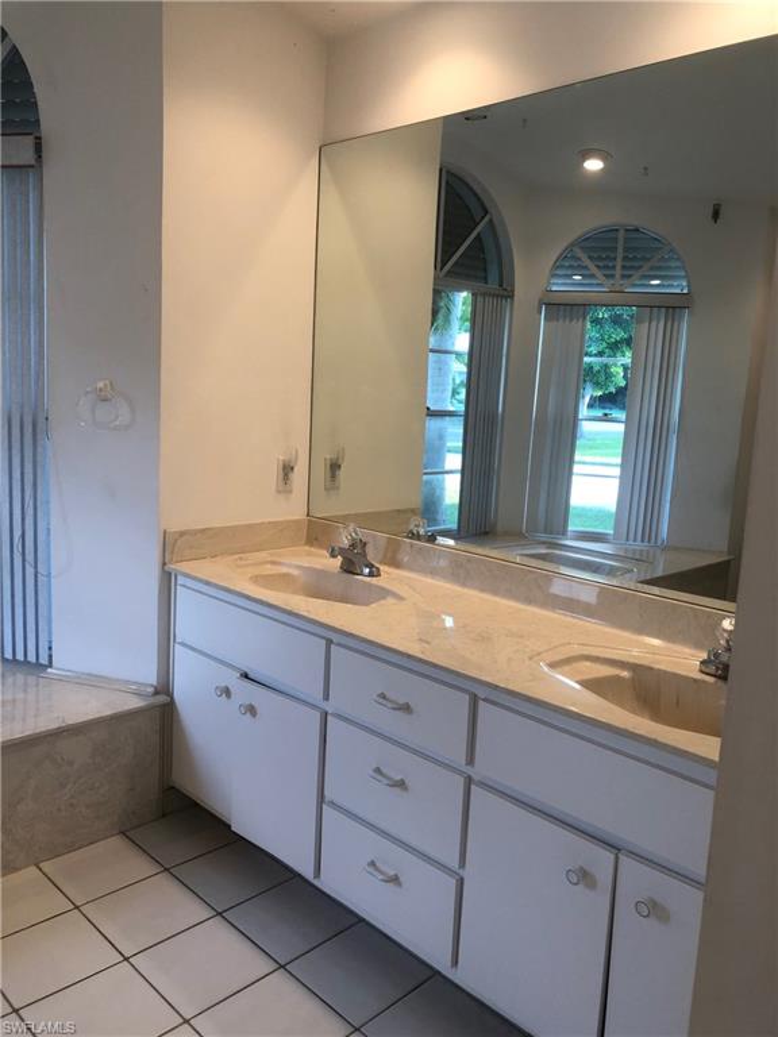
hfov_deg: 49.7
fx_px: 839
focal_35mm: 28
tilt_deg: -10.0
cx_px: 389
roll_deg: -3.1
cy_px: 518
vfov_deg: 63.4
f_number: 1.8
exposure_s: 1/30
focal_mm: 4
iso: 25
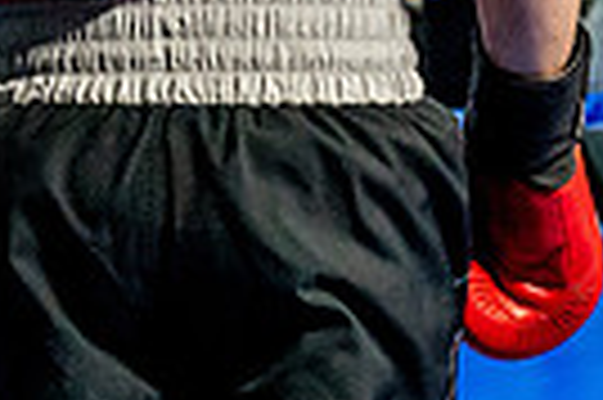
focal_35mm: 225
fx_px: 3764
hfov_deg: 9.1
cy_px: -213
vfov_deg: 6.0
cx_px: 666
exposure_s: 1/800
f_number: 2.8
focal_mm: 35
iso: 5000
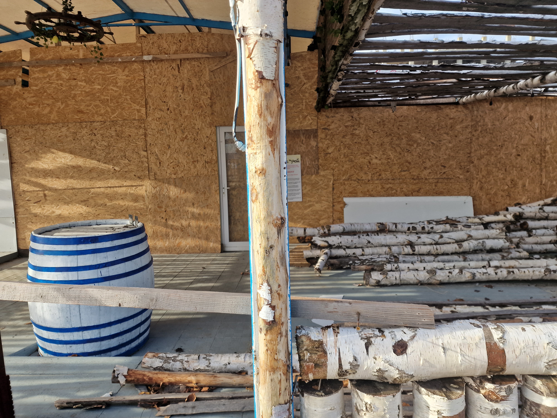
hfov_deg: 73.9
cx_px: 278
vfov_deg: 58.9
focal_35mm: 23
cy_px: 209
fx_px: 370
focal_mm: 6.4
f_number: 1.8
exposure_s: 1/271
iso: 50
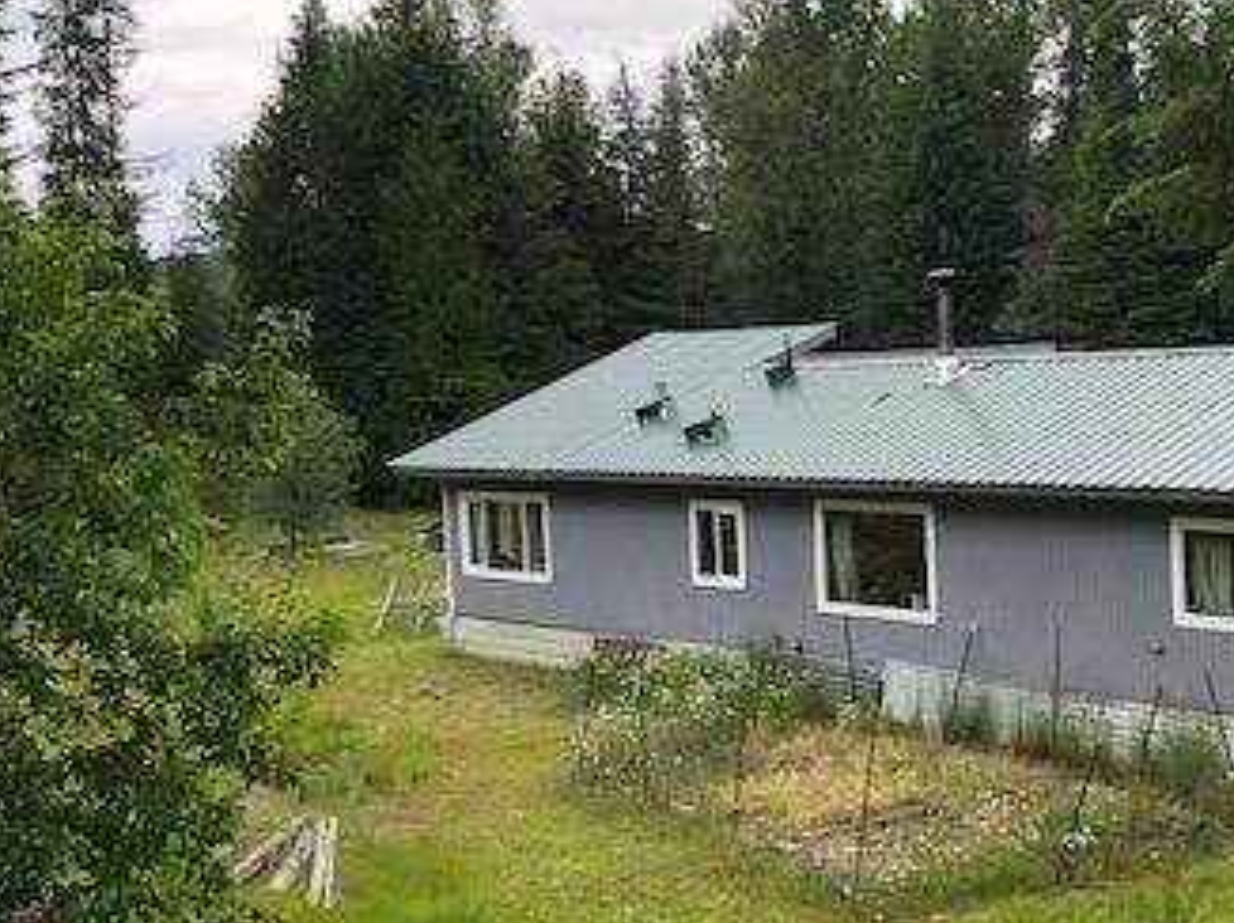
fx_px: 1959
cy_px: 450
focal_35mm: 55
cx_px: 890
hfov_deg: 34.4
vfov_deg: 26.5
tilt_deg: -2.2
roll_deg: +2.3
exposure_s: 1/440
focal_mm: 3.99
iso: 20
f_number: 1.8
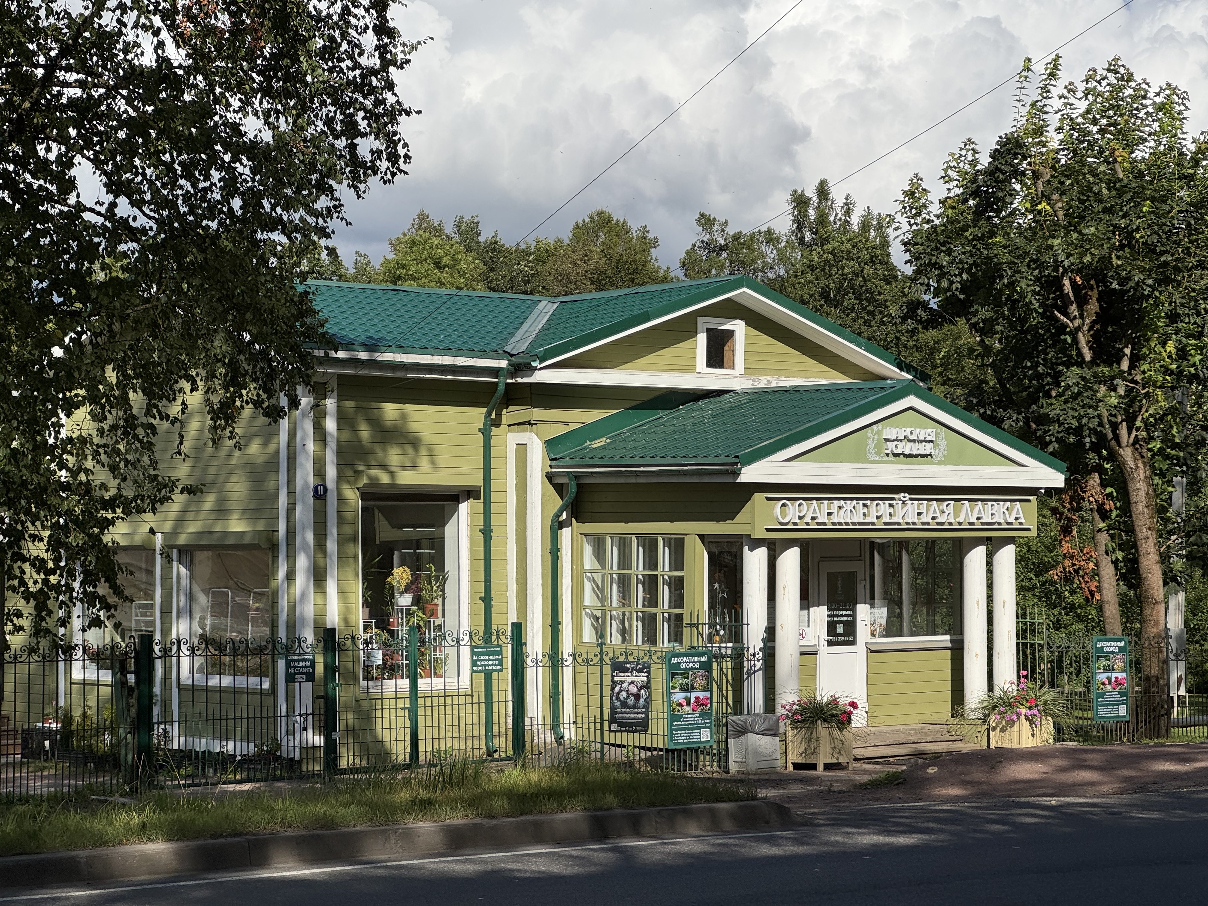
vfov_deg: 19.1
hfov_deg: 25.3
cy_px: 453
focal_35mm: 77
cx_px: 604
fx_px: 2687
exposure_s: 1/1754
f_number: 2.8
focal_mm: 9
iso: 32
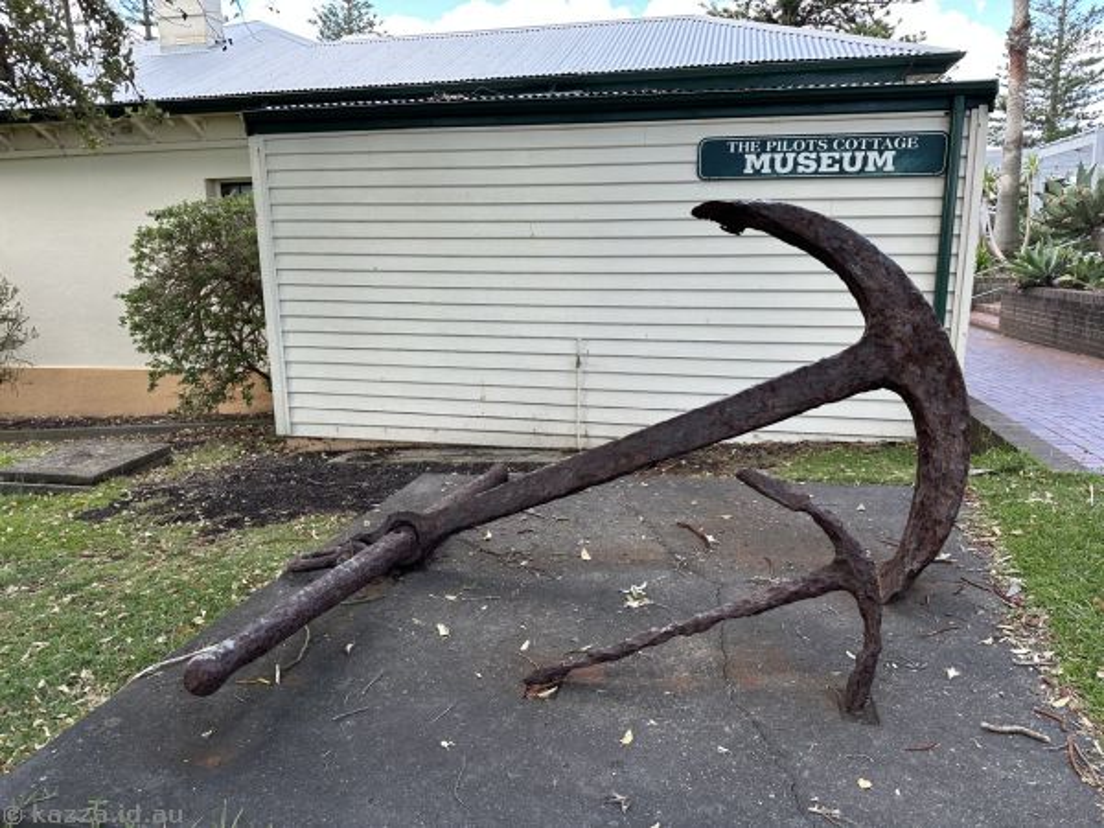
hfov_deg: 71.6
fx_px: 765
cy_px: 414
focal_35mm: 24
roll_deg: +0.8
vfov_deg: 56.8
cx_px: 552
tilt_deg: -11.4
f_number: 1.78
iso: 80
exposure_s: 1/404
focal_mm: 6.86
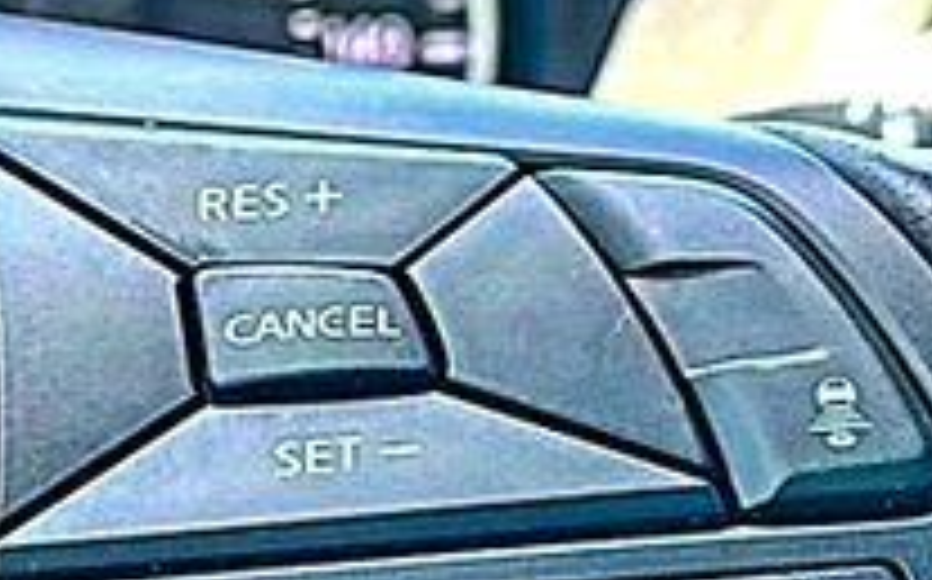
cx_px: 527
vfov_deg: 10.1
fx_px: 3274
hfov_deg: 16.2
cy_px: 443
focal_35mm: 129
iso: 80
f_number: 1.78
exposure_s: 1/84
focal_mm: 6.86
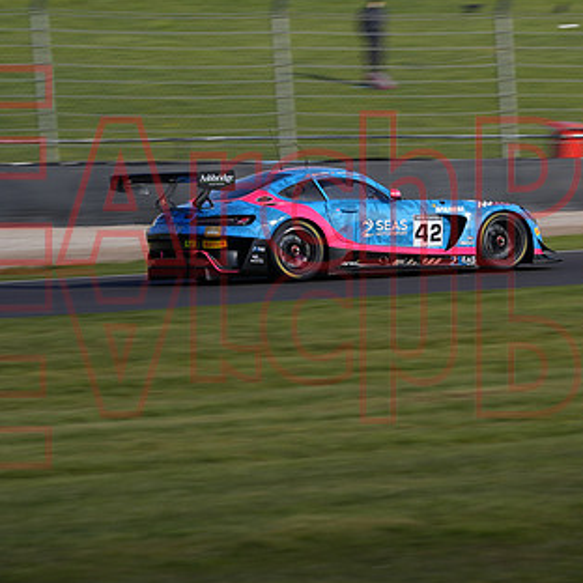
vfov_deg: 5.5
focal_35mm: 316
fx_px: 6021
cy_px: 266
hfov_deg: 5.5
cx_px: 450
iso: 125
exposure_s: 1/200
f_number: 11
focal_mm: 200
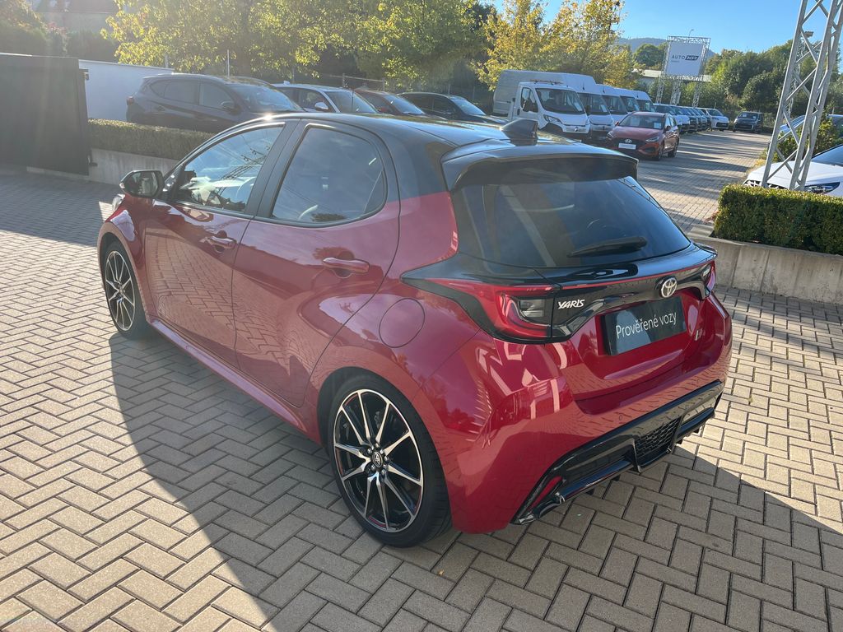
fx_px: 633
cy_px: 316
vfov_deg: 53.1
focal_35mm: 26
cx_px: 422
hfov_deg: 67.3
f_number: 1.6
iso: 50
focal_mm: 5.1
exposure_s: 1/1294
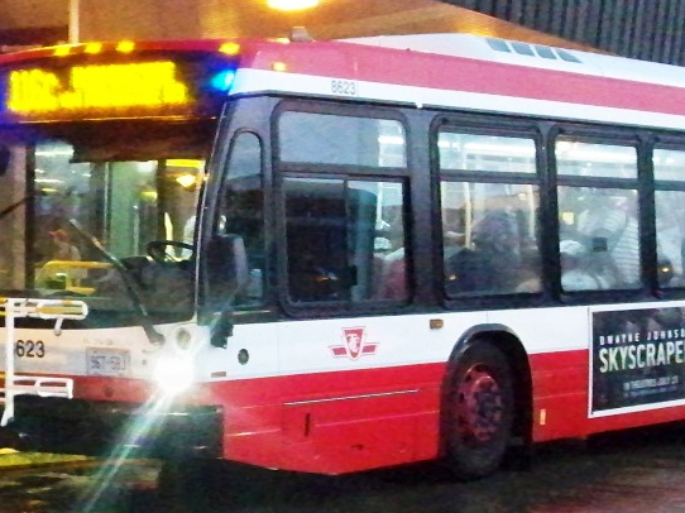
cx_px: 412
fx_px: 2057
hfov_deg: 18.9
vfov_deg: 14.2
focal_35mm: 104
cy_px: 289
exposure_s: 1/80
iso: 3200
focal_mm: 9.7
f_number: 4
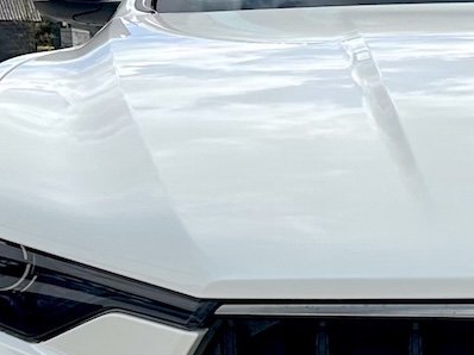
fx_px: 1341
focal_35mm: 98
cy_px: 309
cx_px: 530
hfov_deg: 19.2
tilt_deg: -8.1
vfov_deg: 14.9
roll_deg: +1.9
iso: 50
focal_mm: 5.7
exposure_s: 1/8696
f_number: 1.5
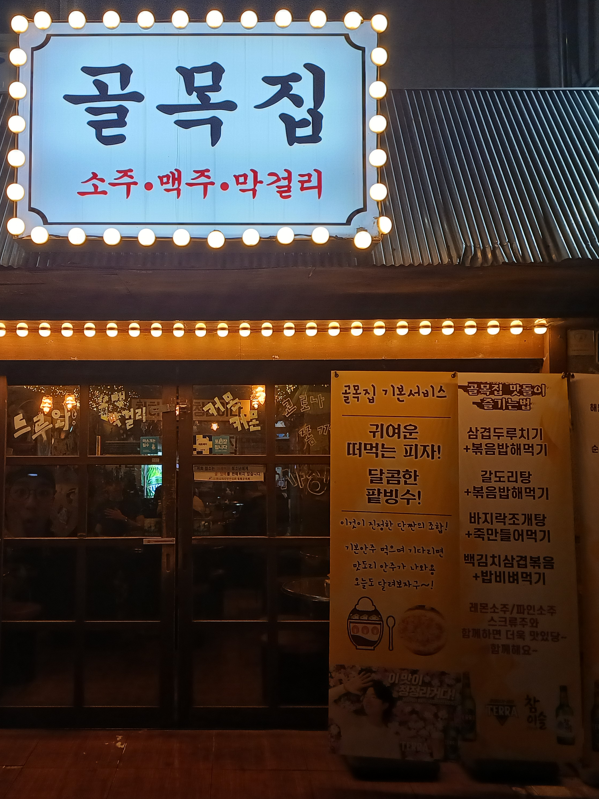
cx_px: 214
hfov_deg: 45.0
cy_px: 402
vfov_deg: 58.4
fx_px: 715
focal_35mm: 31
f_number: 1.8
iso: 80
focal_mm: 5.06
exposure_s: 1/60
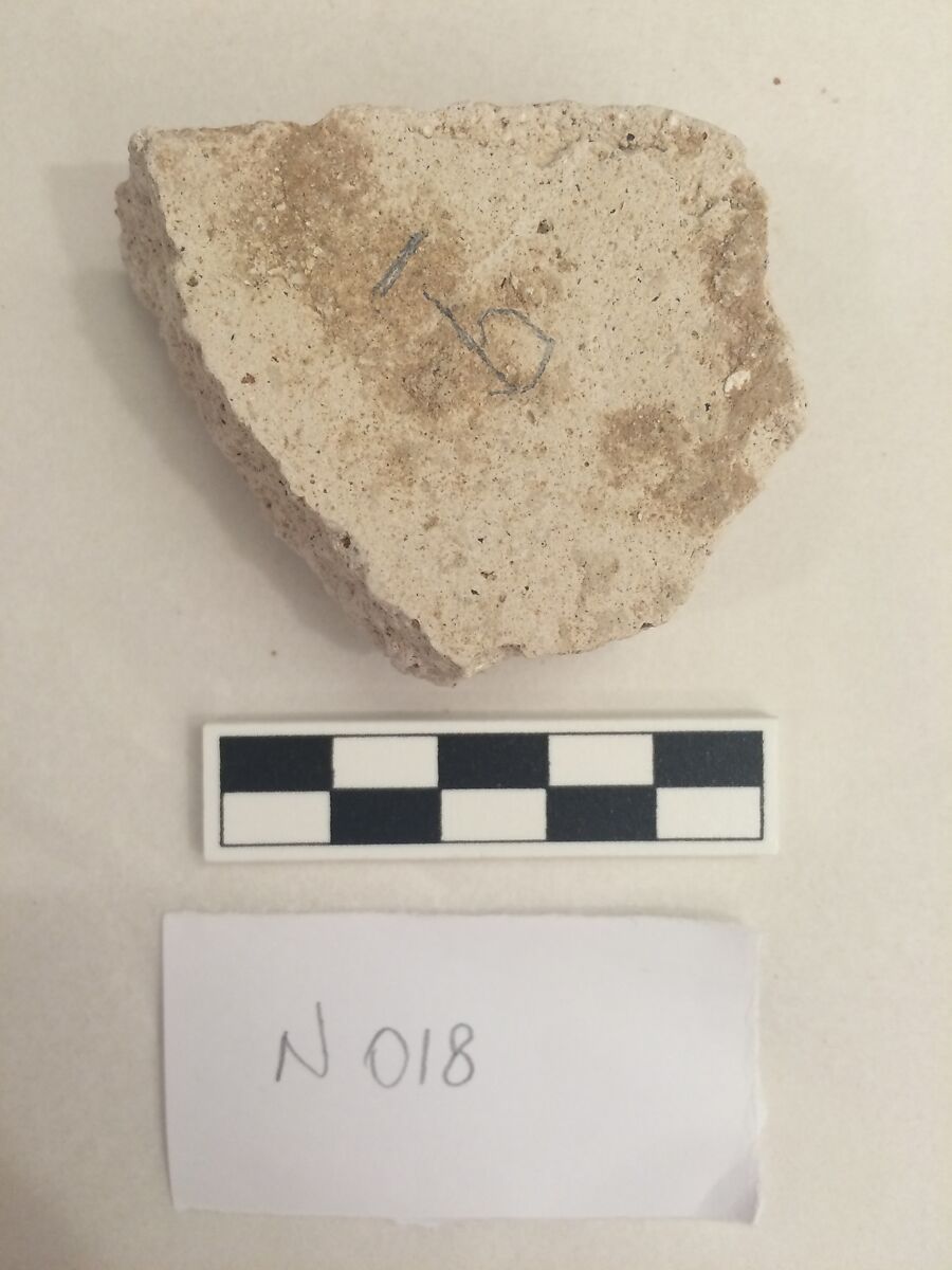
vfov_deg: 61.7
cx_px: 476
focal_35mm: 29
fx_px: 1063
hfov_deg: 48.2
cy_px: 635
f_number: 2.2
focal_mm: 4.15
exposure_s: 1/30
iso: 80
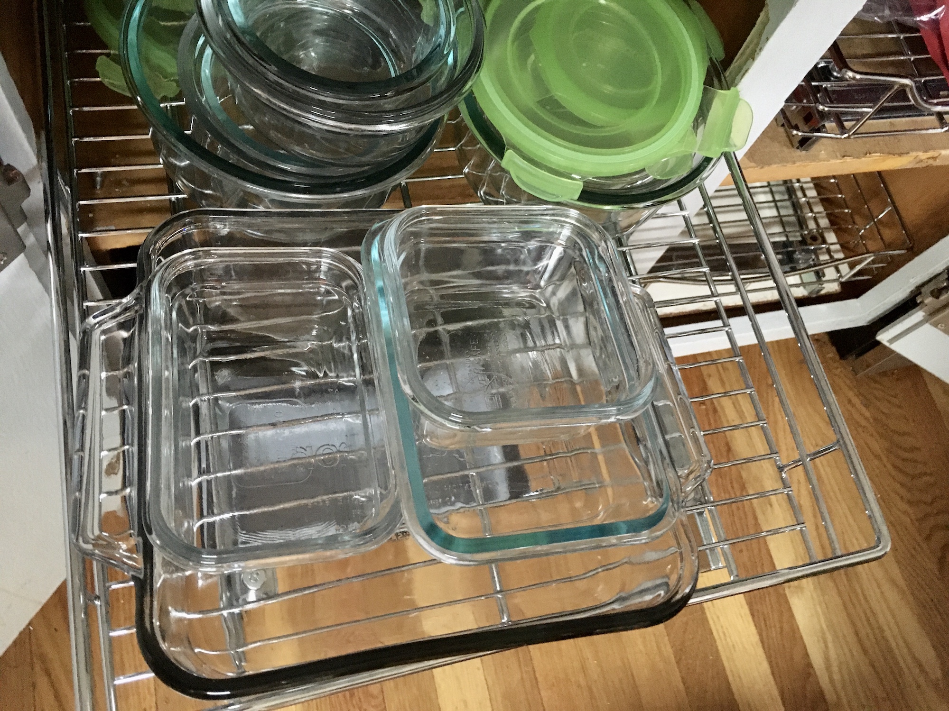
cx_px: 474
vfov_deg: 48.2
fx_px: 795
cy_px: 356
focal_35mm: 29
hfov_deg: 61.7
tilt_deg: -63.9
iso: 320
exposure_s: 1/15
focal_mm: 4.15
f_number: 2.2
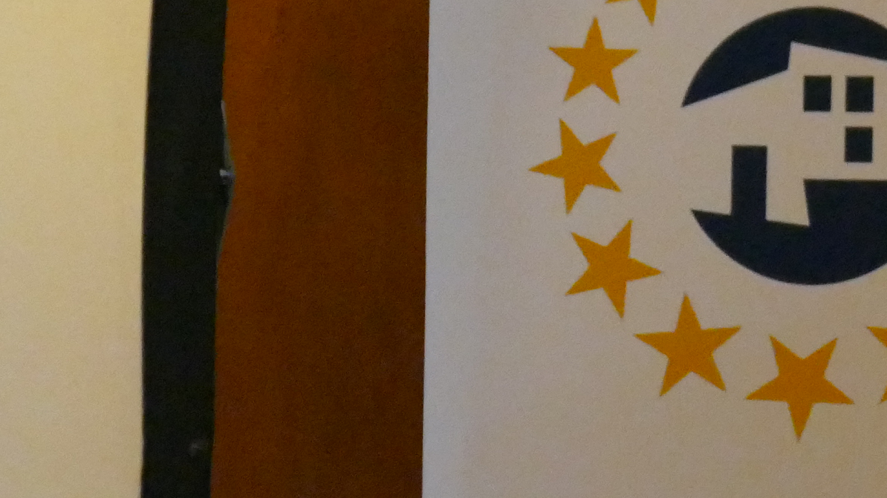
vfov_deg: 1.6
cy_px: 698
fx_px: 17330
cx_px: 1166
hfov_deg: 2.9
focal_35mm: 737
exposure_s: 1/125
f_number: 4
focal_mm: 78.73
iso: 3200
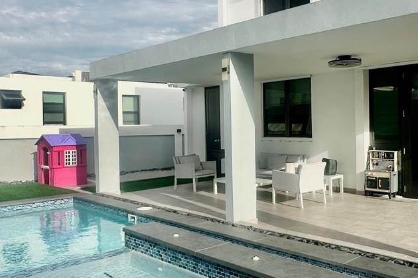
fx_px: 430
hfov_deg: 51.0
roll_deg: +0.9
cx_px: 275
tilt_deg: -0.4
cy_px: 130
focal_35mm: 37
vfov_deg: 35.9
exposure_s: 1/2212
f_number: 2.2
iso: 40
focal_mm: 2.22
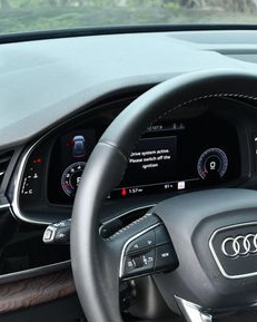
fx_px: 713
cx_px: 263
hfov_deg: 19.8
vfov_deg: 25.2
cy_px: 223
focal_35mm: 75
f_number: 4.5
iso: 400
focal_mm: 18
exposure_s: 1/250
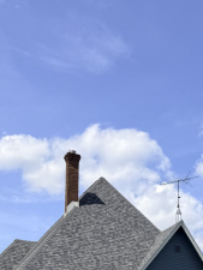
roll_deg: +2.8
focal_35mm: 71
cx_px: 287
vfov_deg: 24.7
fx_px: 555
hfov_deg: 18.7
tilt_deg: +7.6
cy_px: 327
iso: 80
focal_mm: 6.76
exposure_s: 1/5319
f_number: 1.78
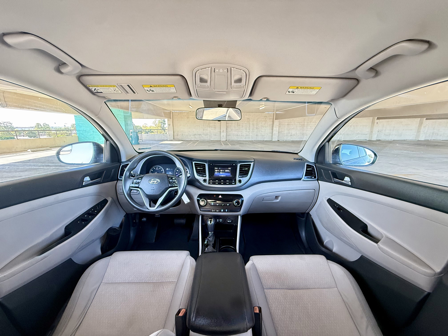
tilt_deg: -12.7
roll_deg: -0.5
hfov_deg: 102.1
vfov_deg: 85.7
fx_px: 181
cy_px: 168
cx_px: 224
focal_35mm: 14
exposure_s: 1/82
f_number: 2.2
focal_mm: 2.22
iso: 320
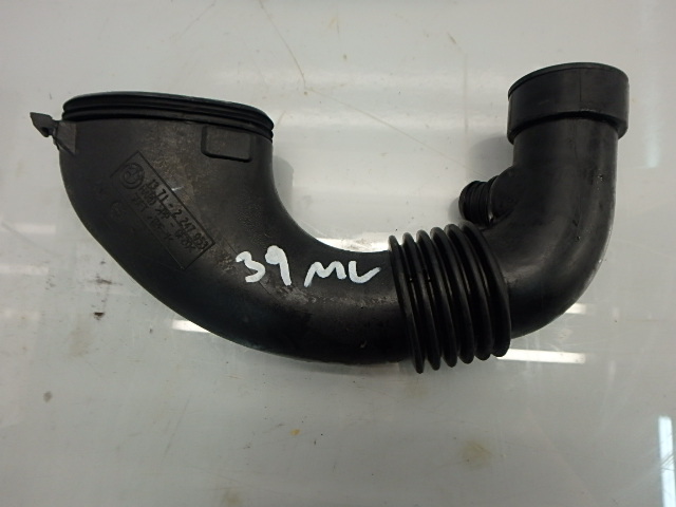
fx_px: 410
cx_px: 338
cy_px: 254
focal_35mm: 21
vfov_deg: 63.4
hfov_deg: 79.0
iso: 160
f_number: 3.5
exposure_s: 1/80
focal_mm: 3.7
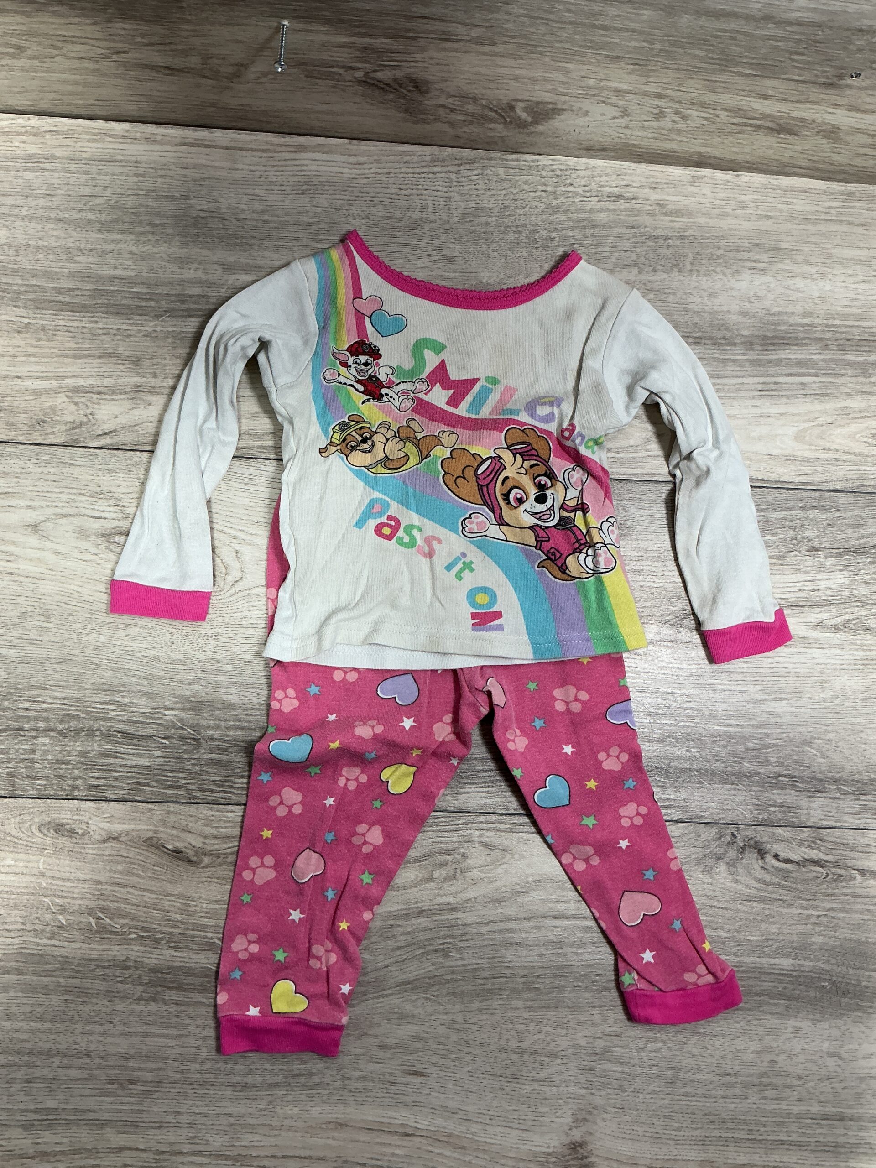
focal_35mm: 29
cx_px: 438
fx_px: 979
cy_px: 584
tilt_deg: -83.7
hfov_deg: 48.2
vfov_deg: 61.7
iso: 50
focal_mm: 3
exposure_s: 1/50
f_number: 1.8
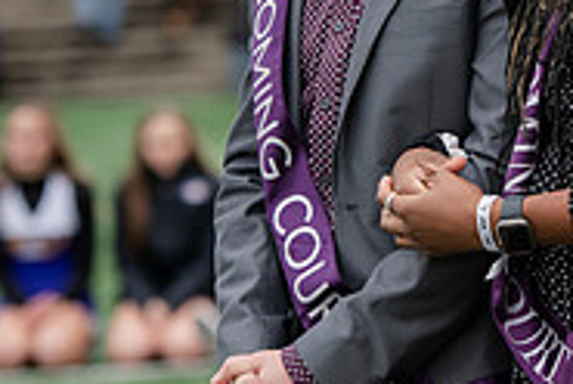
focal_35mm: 376
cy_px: -63
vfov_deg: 3.7
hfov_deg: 5.5
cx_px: 588
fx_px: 5994
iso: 400
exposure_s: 1/1600
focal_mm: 120
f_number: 4
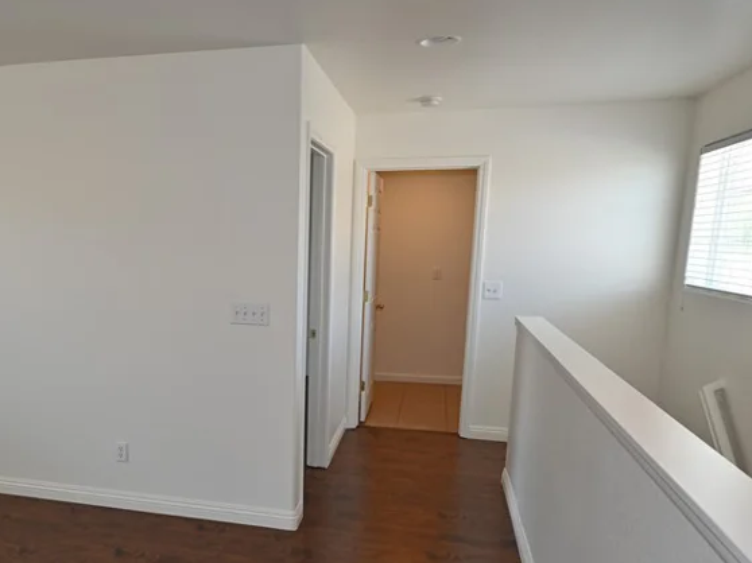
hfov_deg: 58.8
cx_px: 257
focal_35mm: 30
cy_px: 360
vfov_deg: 46.3
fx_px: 651
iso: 200
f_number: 4.5
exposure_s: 1/80
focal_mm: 17
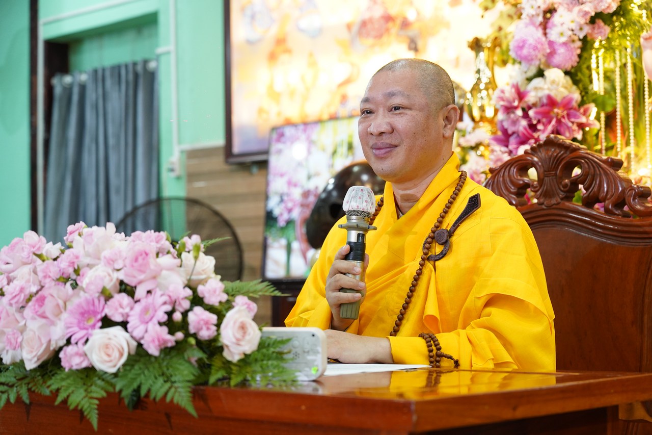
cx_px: 326
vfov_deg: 19.5
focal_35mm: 70
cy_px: 218
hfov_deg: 28.8
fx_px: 1268
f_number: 4.5
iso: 2000
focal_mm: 70
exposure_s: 1/50
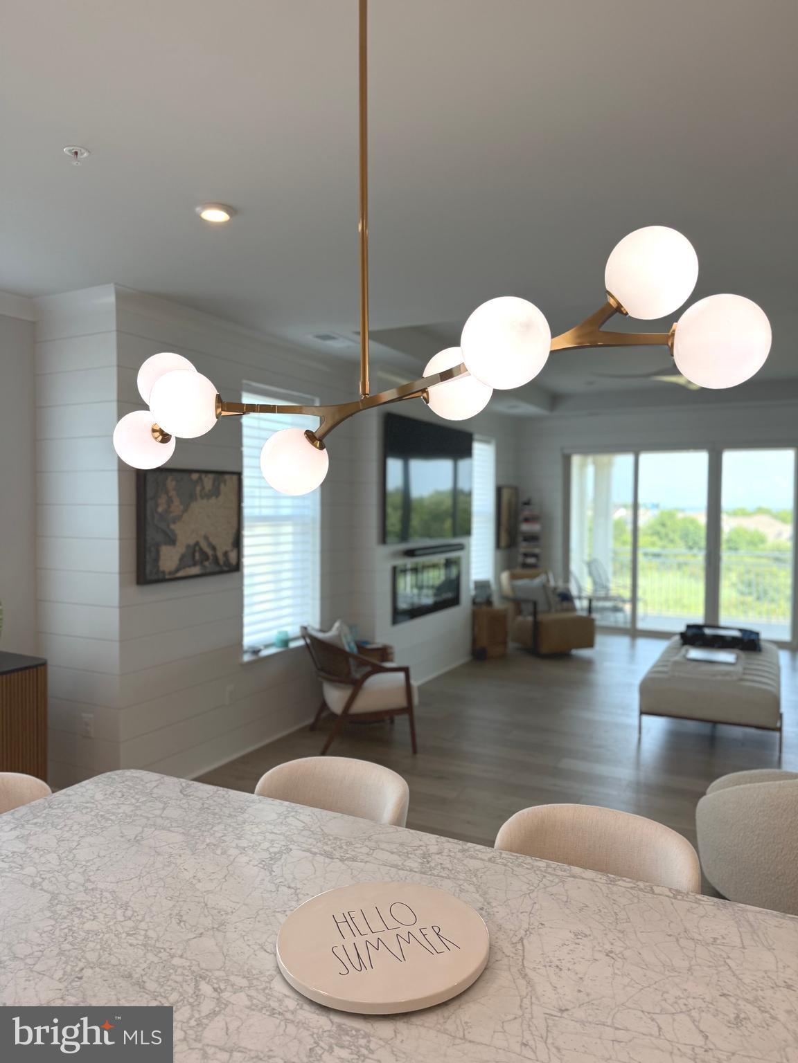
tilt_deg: -0.4
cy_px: 532
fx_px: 738
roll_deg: +0.3
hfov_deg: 56.8
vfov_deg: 71.6
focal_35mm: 24
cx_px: 399
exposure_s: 1/393
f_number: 1.78
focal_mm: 6.76
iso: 100
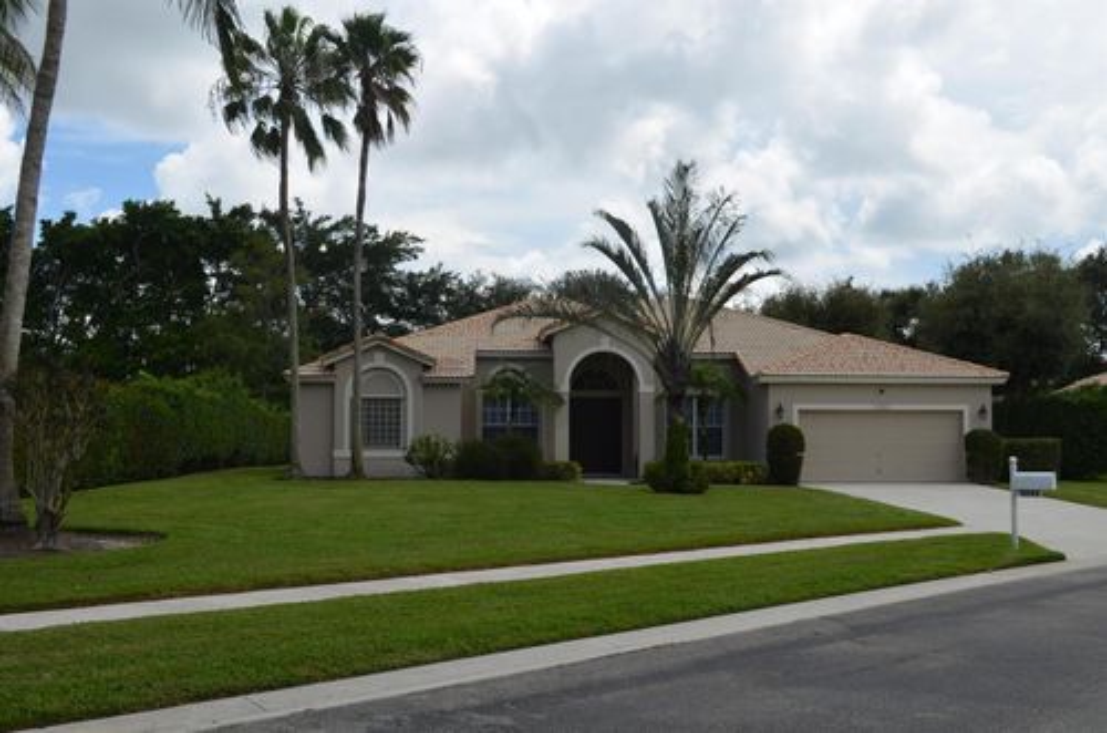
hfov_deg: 53.2
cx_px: 554
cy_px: 366
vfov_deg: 36.7
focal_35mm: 36
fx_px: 1105
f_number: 8
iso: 100
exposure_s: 1/250
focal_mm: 24
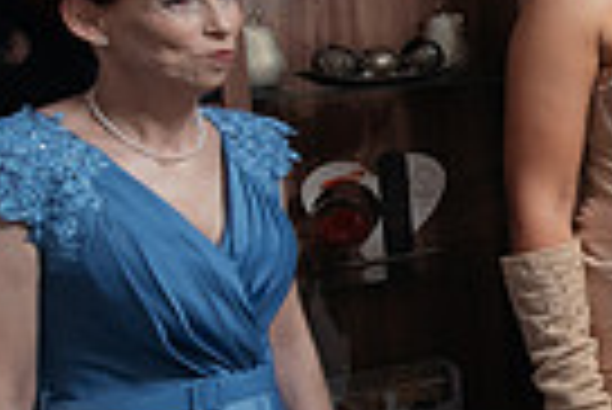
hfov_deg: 19.2
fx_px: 1378
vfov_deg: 16.8
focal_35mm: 81
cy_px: 101
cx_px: 1091
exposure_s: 1/200
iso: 1600
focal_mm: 15
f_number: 2.8
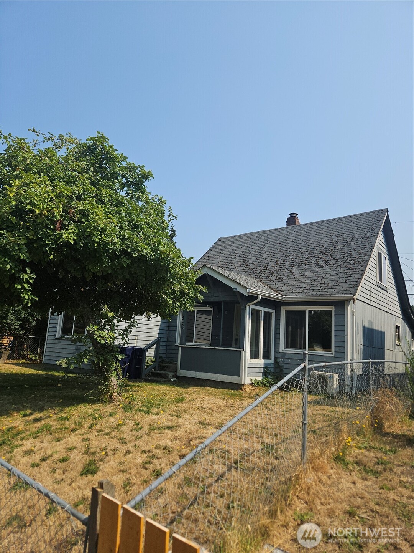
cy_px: 276
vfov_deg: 73.9
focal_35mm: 23
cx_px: 207
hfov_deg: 58.9
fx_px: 367
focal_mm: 5.4
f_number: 1.8
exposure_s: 1/2430
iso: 25
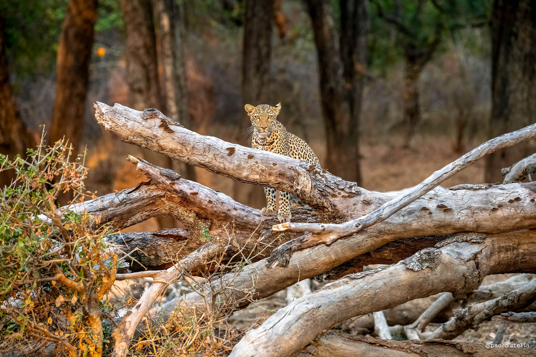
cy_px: 178
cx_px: 268
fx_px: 2159
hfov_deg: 14.2
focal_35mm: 145
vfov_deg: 9.5
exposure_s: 1/1600
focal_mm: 145
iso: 3200
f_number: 3.5
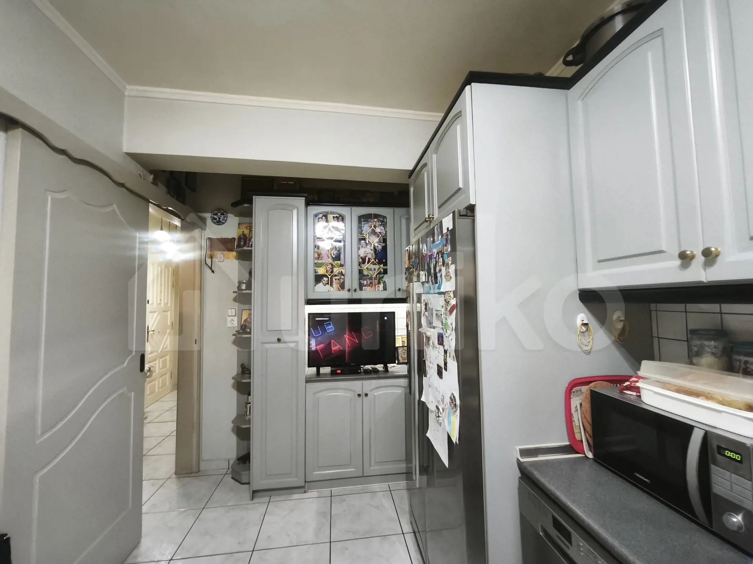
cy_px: 282
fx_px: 326
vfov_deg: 81.7
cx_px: 376
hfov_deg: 98.2
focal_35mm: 15
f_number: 2.2
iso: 500
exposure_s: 1/33.3
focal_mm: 1.91
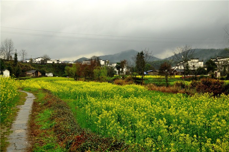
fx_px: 229
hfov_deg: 53.2
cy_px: 76
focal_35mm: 36
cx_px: 114
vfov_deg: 36.7
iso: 720
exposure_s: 1/60
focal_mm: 24
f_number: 5.6
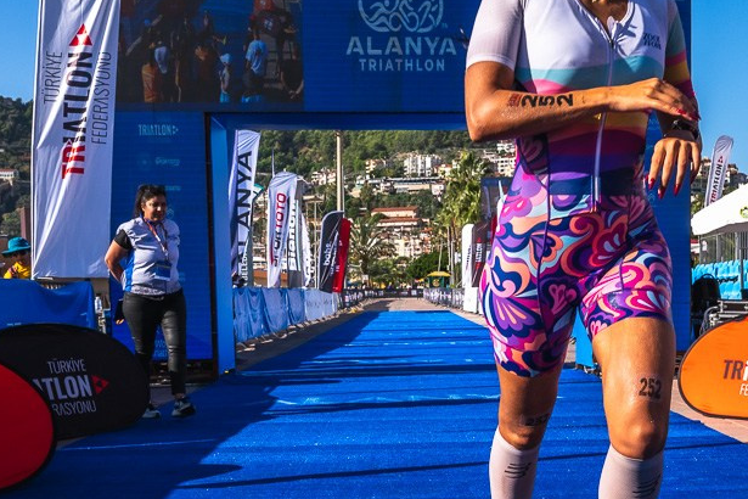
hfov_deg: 38.7
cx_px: 456
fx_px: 1060
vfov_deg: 26.3
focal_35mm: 51
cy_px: 347
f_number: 9
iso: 200
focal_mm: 24.5
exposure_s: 1/800
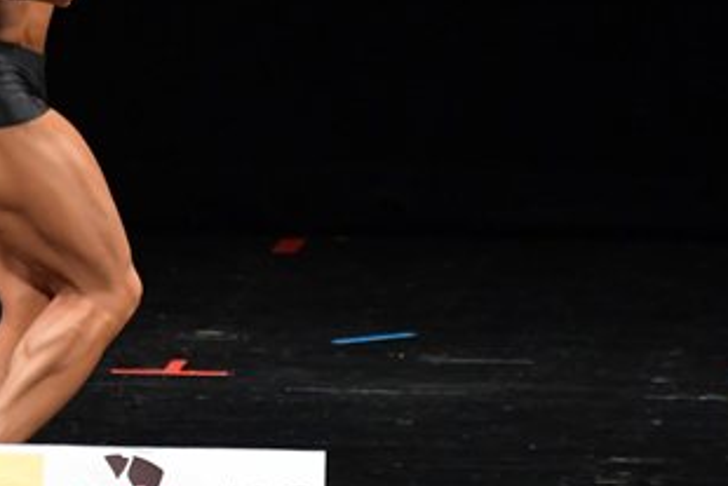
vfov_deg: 1.9
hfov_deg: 2.9
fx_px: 14404
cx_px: 39
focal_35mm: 712
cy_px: 66
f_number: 5.6
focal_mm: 190
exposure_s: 1/400
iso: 3200
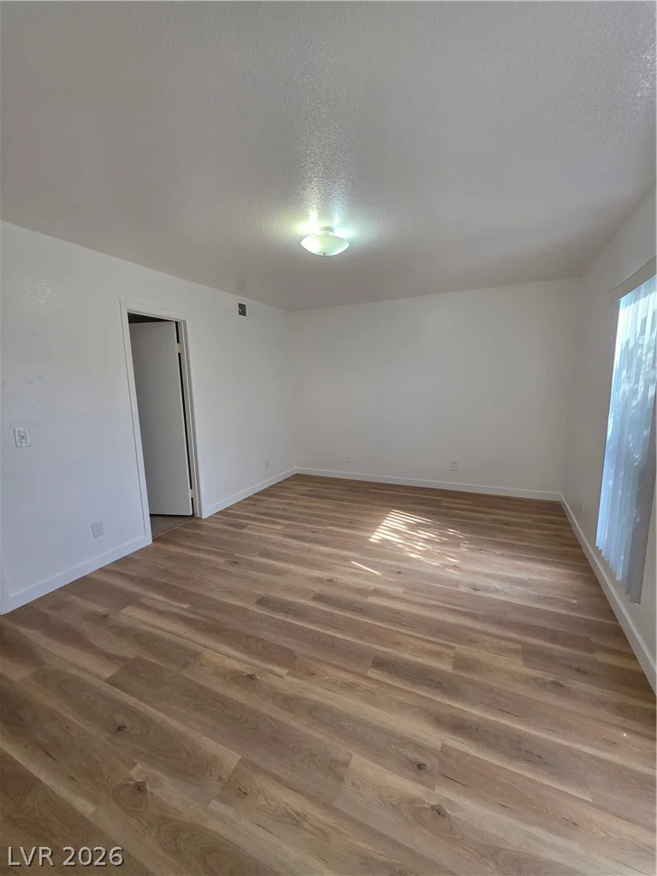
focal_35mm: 13
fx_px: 329
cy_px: 438
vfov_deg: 106.2
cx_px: 328
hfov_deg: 89.9
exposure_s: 1/120
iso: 100
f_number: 1.9
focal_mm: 2.2
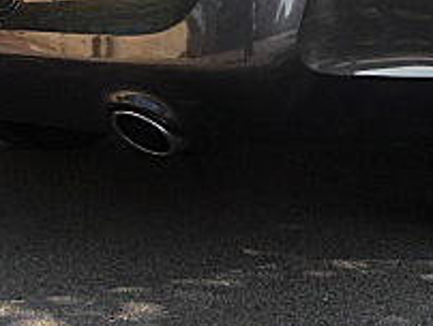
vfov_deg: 12.9
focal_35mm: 114
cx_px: 373
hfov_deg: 17.0
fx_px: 1428
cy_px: 15
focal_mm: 6.3
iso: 50
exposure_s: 1/160
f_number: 2.8
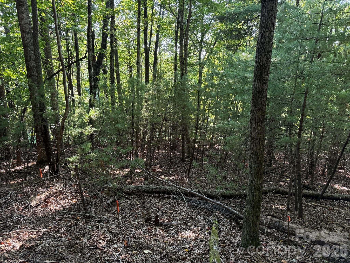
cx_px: 175
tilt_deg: -19.0
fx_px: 243
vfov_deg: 56.8
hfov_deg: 71.6
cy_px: 132
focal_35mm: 24
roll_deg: +0.3
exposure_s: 1/96
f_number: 1.78
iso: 200
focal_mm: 6.76
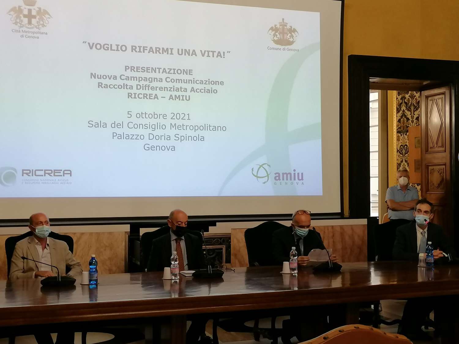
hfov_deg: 36.8
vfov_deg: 28.0
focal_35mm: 52
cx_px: 230
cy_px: 172
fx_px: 690
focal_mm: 4.75
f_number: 1.8
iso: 200
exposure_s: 1/50
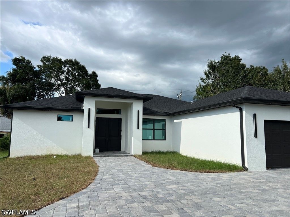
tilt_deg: +5.8
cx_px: 145
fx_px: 218
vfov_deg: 53.1
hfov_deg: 67.3
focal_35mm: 26
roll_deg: -0.6
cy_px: 108
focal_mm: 5.7
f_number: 1.5
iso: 50
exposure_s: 1/3831
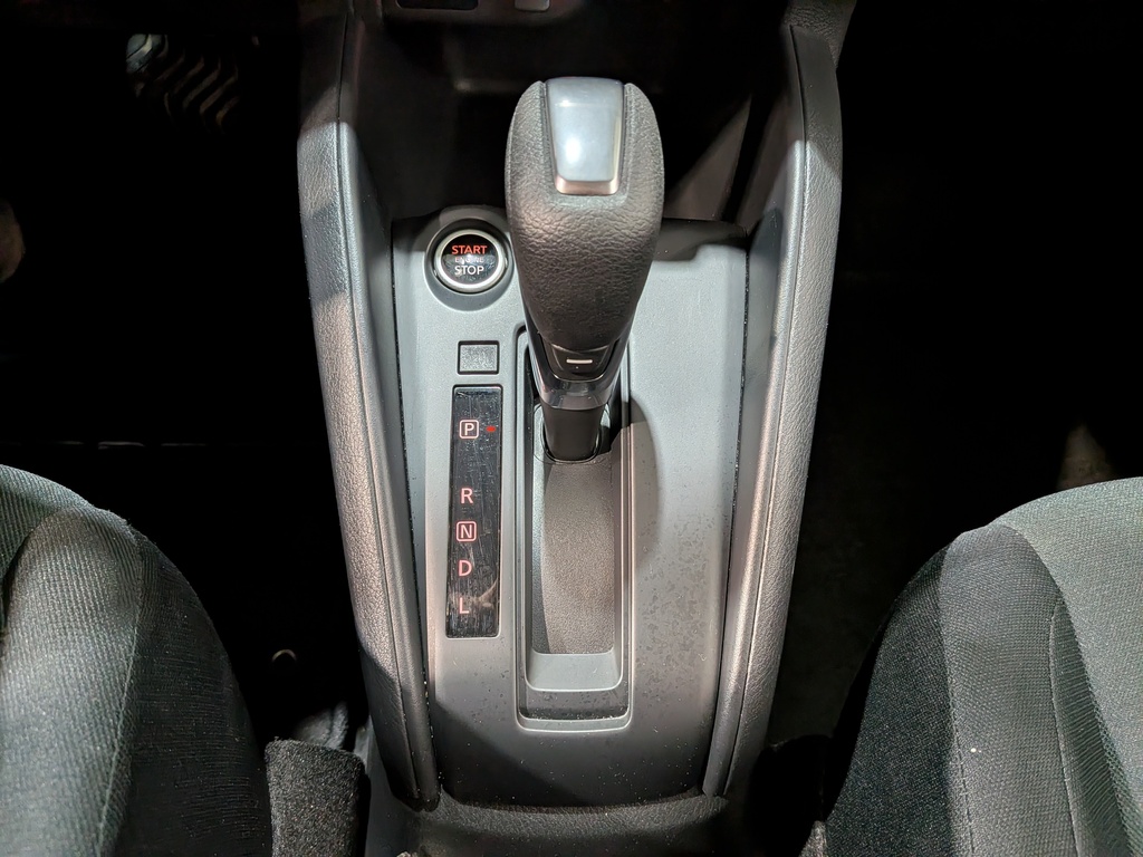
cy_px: 428
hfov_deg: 71.6
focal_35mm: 24
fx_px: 792
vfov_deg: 56.8
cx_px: 572
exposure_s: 1/120
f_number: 1.7
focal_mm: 4.53
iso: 90
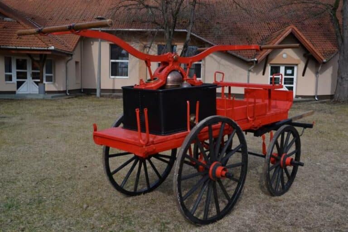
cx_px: 174
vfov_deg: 34.2
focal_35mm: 39
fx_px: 377
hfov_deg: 49.6
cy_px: 116
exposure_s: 1/160
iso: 100
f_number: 6.3
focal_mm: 26
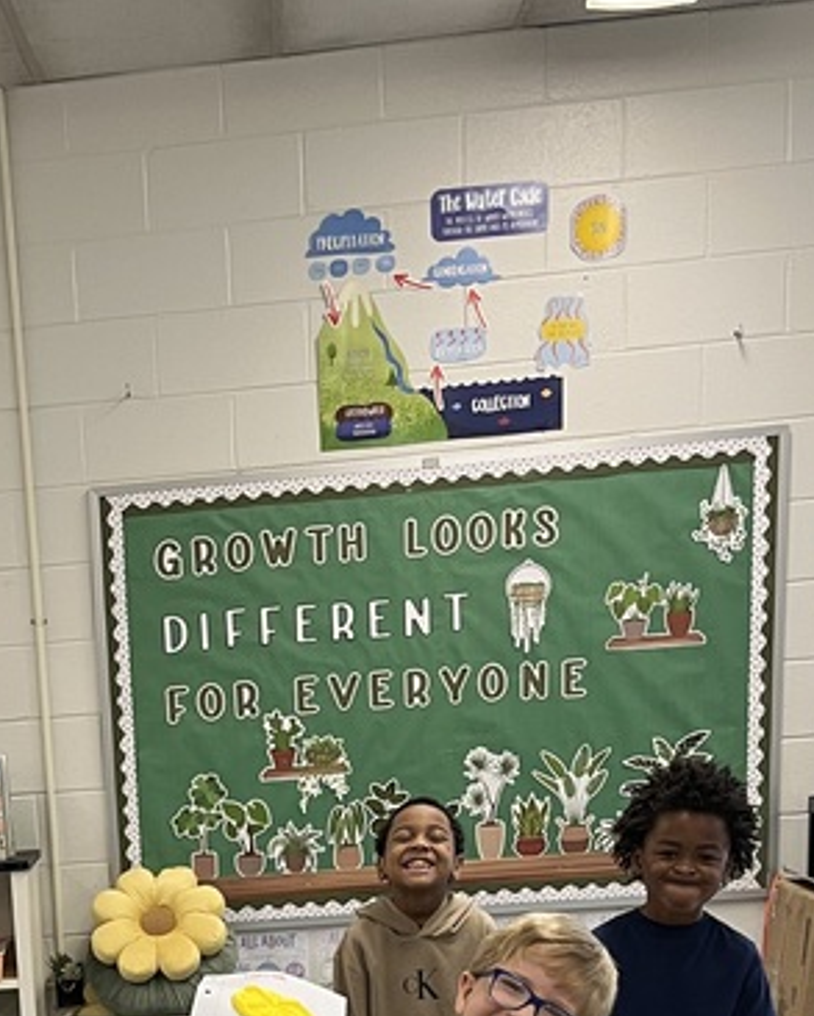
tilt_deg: -15.6
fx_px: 2137
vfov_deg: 24.2
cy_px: 1238
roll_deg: +5.6
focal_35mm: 71
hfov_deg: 20.9
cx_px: 8
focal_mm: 5.1
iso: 125
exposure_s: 1/60
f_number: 1.6
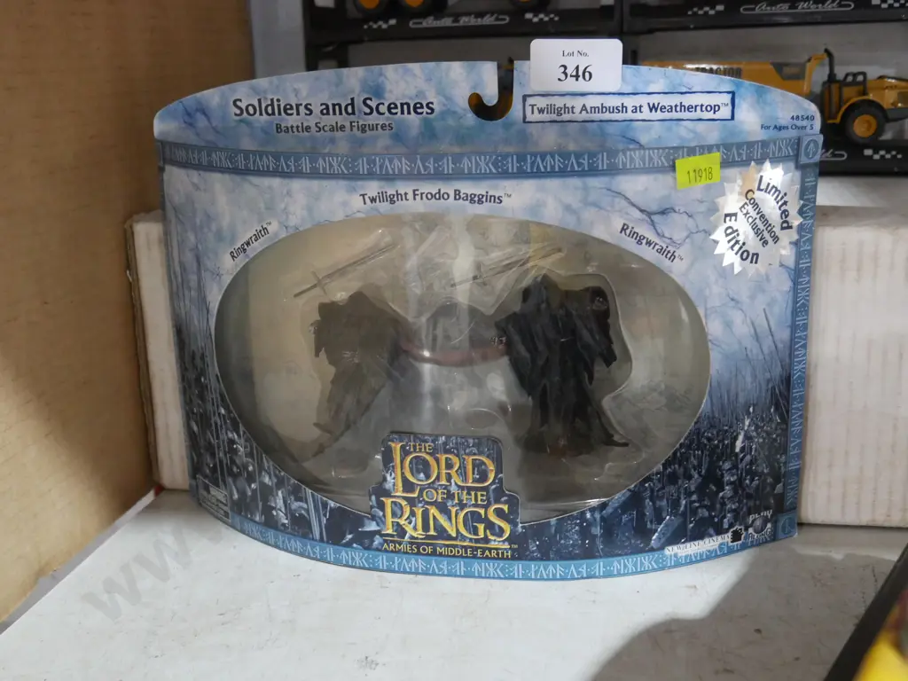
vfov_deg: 34.3
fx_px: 1102
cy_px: 340
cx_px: 454
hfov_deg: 44.8
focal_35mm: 42
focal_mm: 21
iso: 3200
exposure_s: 1/60
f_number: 4.6
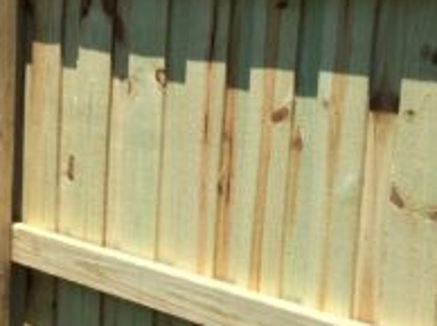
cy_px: 171
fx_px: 1173
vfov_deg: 15.9
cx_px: -90
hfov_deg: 19.8
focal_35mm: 93
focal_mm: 4.12
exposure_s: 1/1866
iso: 32
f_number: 2.2
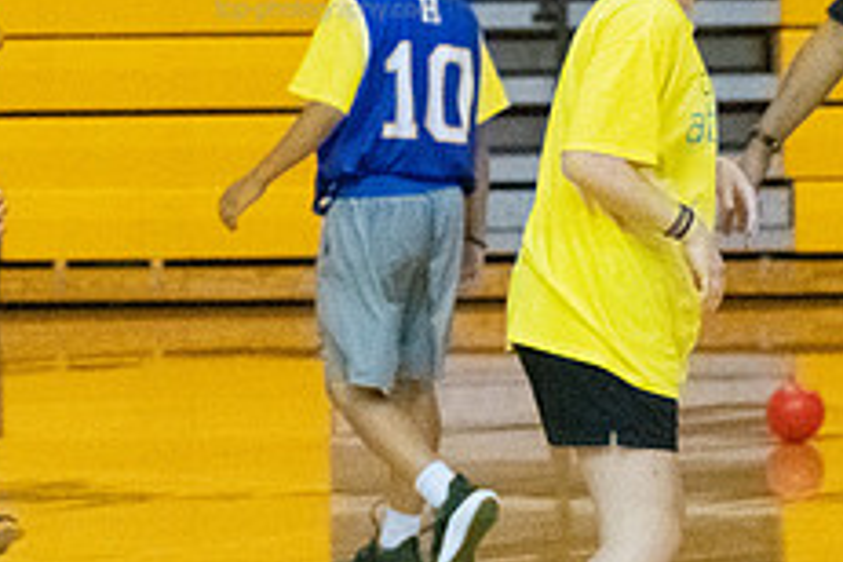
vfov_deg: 4.0
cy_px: 394
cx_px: -190
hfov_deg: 5.9
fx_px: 8102
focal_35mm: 346
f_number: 4.5
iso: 10000
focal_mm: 92
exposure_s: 1/800
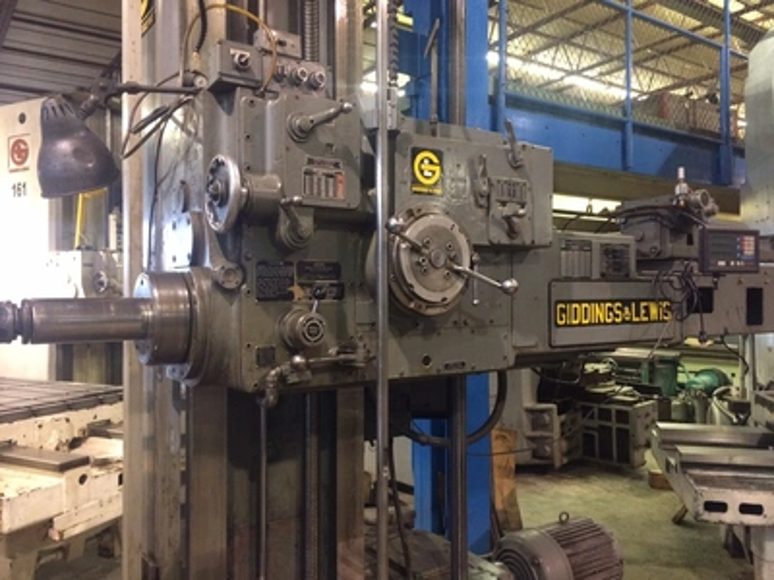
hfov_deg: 61.7
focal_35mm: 29
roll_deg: +0.9
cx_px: 387
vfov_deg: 48.2
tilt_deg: -0.6
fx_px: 648
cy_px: 290
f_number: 2.2
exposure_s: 1/30
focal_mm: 4.15
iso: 250
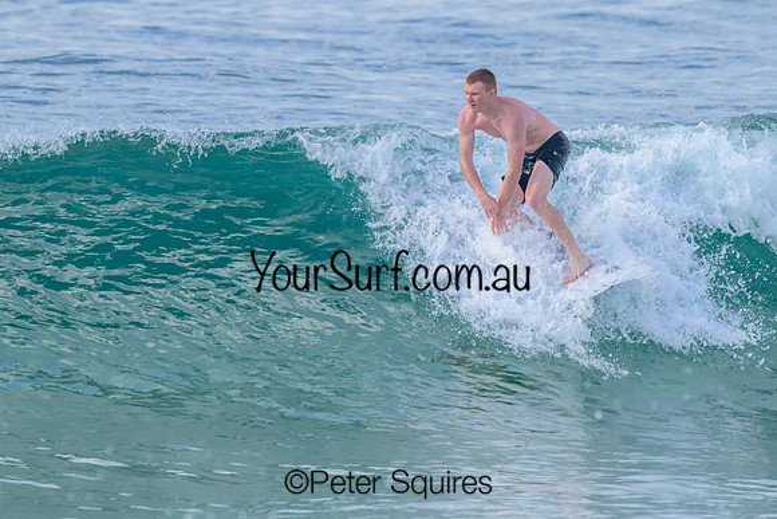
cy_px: 167
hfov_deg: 2.5
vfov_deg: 1.7
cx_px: 419
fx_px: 17566
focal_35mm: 814
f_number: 11
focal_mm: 600
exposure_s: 1/2000
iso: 1400
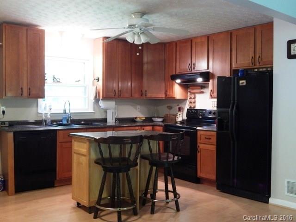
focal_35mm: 38
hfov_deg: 49.0
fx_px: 325
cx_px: 148
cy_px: 111
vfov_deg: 37.7
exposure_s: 1/25
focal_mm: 6.8
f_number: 3.4
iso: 400
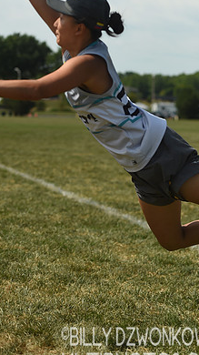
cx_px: 148
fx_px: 1024
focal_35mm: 109
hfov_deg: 11.1
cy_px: 120
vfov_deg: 19.6
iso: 100
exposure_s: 1/2000
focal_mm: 70
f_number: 3.5
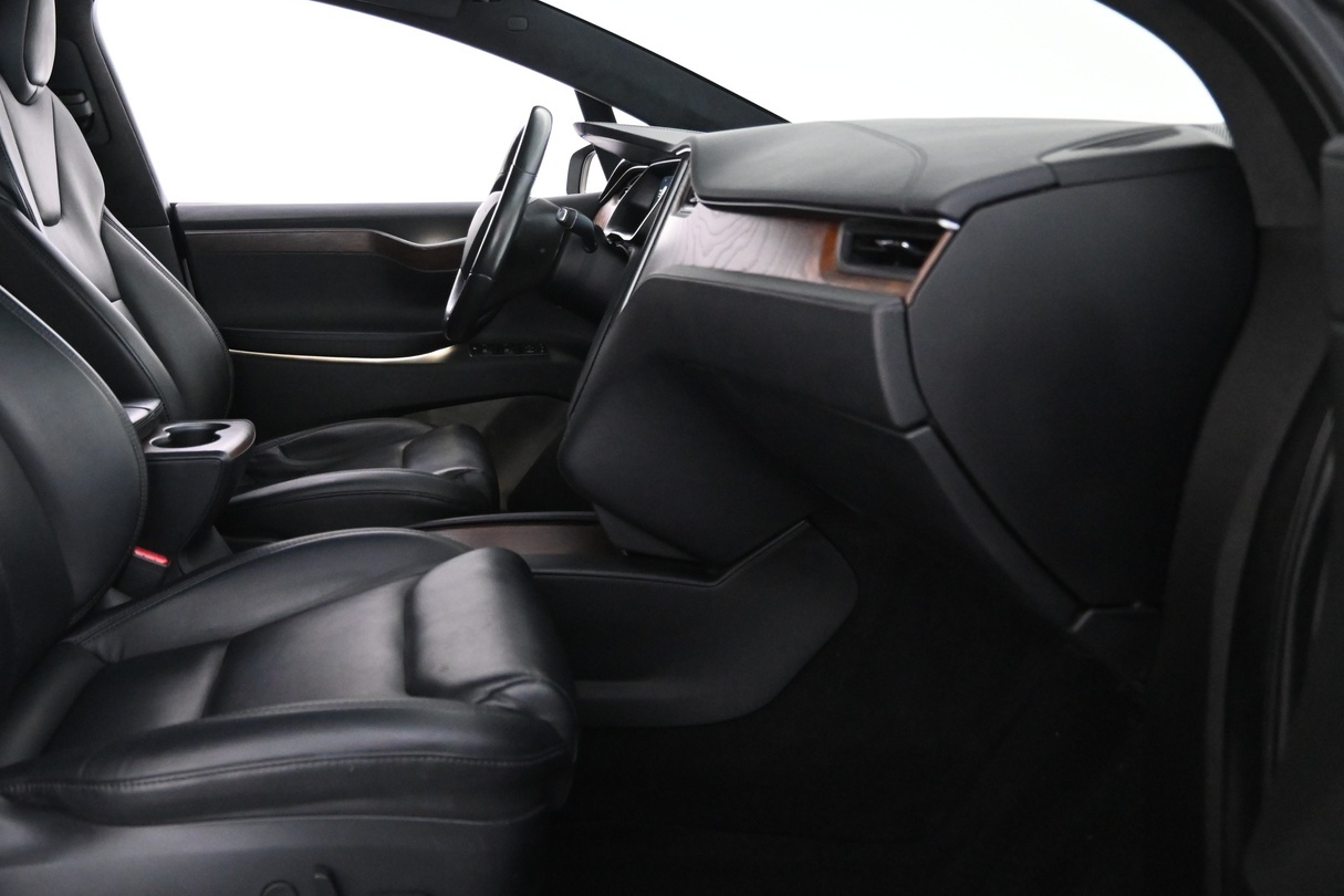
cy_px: 315
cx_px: 462
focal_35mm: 32
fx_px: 1195
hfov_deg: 57.6
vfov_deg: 40.7
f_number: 3.5
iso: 4000
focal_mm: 16
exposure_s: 1/25
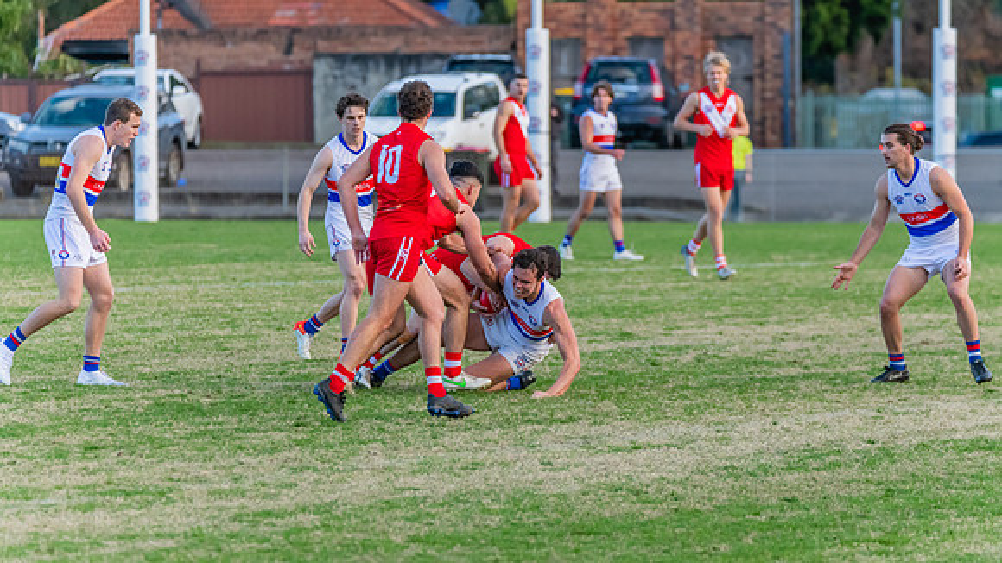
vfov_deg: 3.3
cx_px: 550
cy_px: 282
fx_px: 9809
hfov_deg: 5.8
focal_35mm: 369
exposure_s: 1/1600
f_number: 5.6
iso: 2500
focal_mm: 320
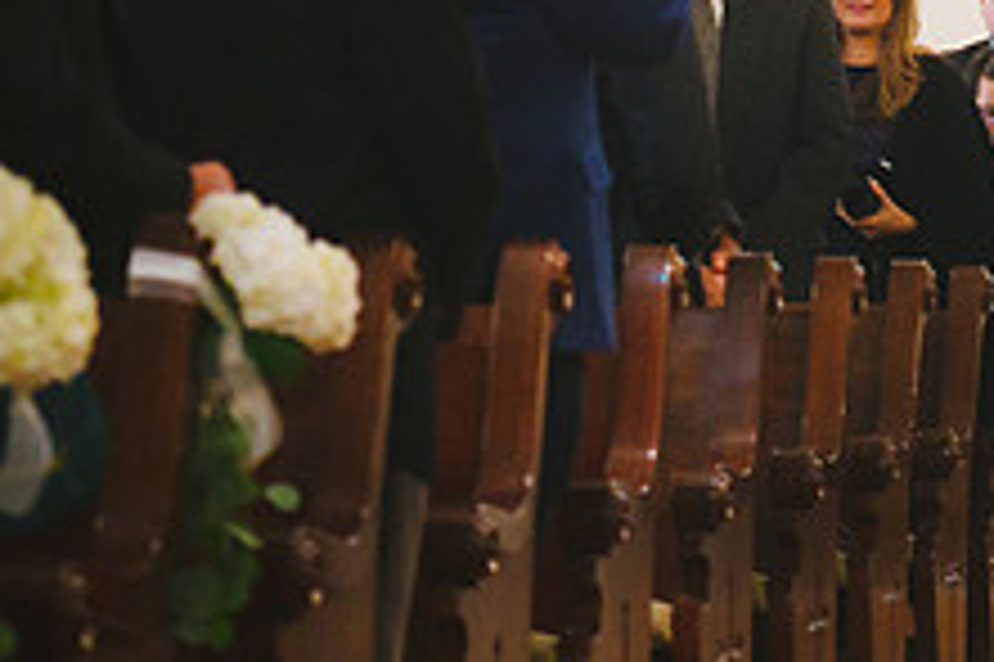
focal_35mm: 215
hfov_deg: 9.4
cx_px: 1260
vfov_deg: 6.4
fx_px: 5932
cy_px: 414
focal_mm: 70
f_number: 2.8
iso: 2500
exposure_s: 1/200
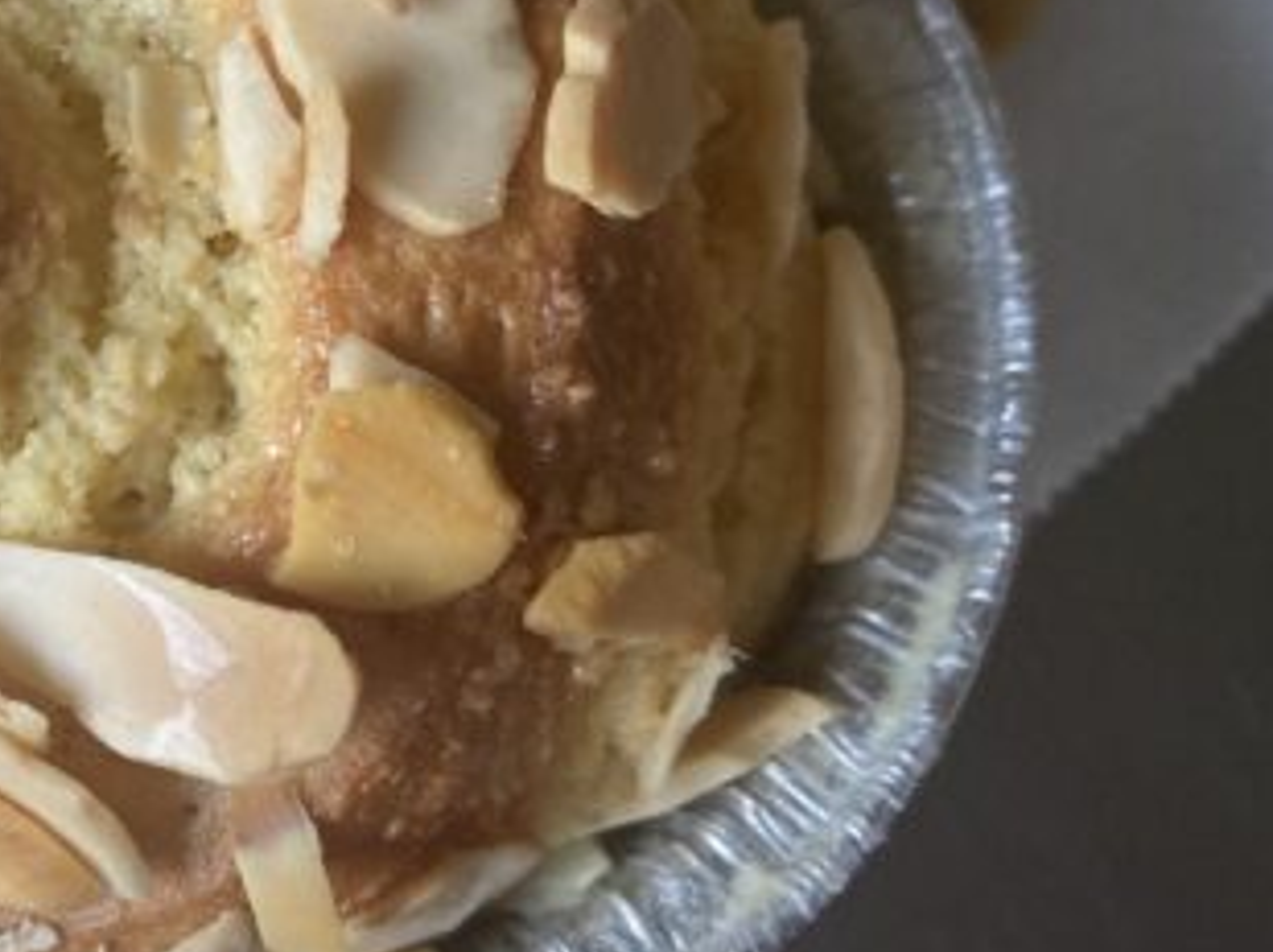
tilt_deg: -74.4
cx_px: 23
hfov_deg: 32.9
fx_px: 1984
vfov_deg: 26.9
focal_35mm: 54
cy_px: 346
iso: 125
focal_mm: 4.25
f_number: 1.8
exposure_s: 1/103
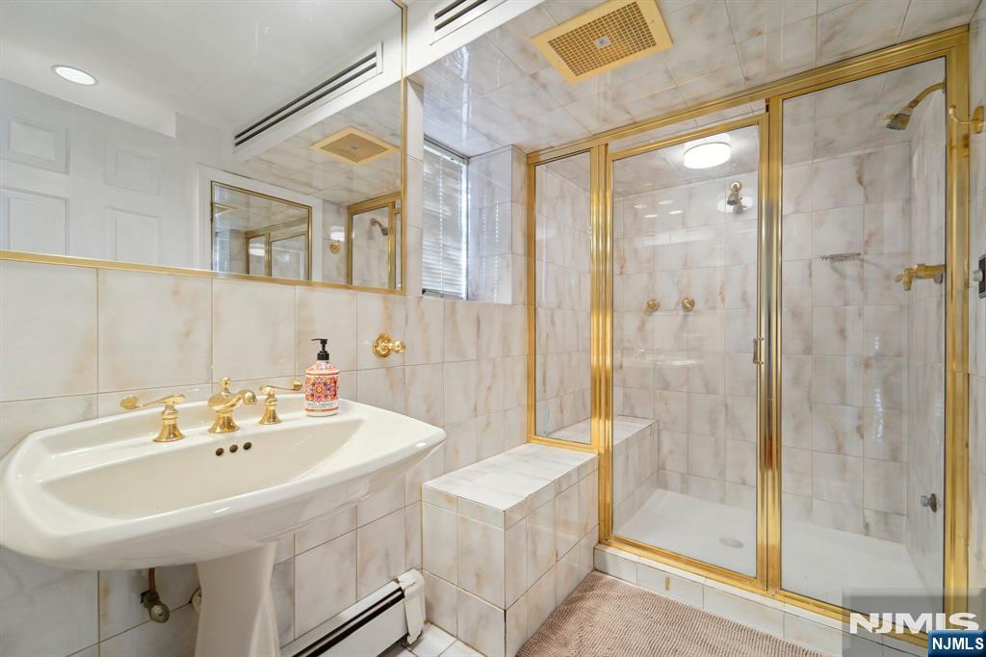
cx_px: 493
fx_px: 383
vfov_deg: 81.2
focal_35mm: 14
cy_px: 328
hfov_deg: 104.3
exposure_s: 1/10
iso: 400
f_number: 8
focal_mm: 14
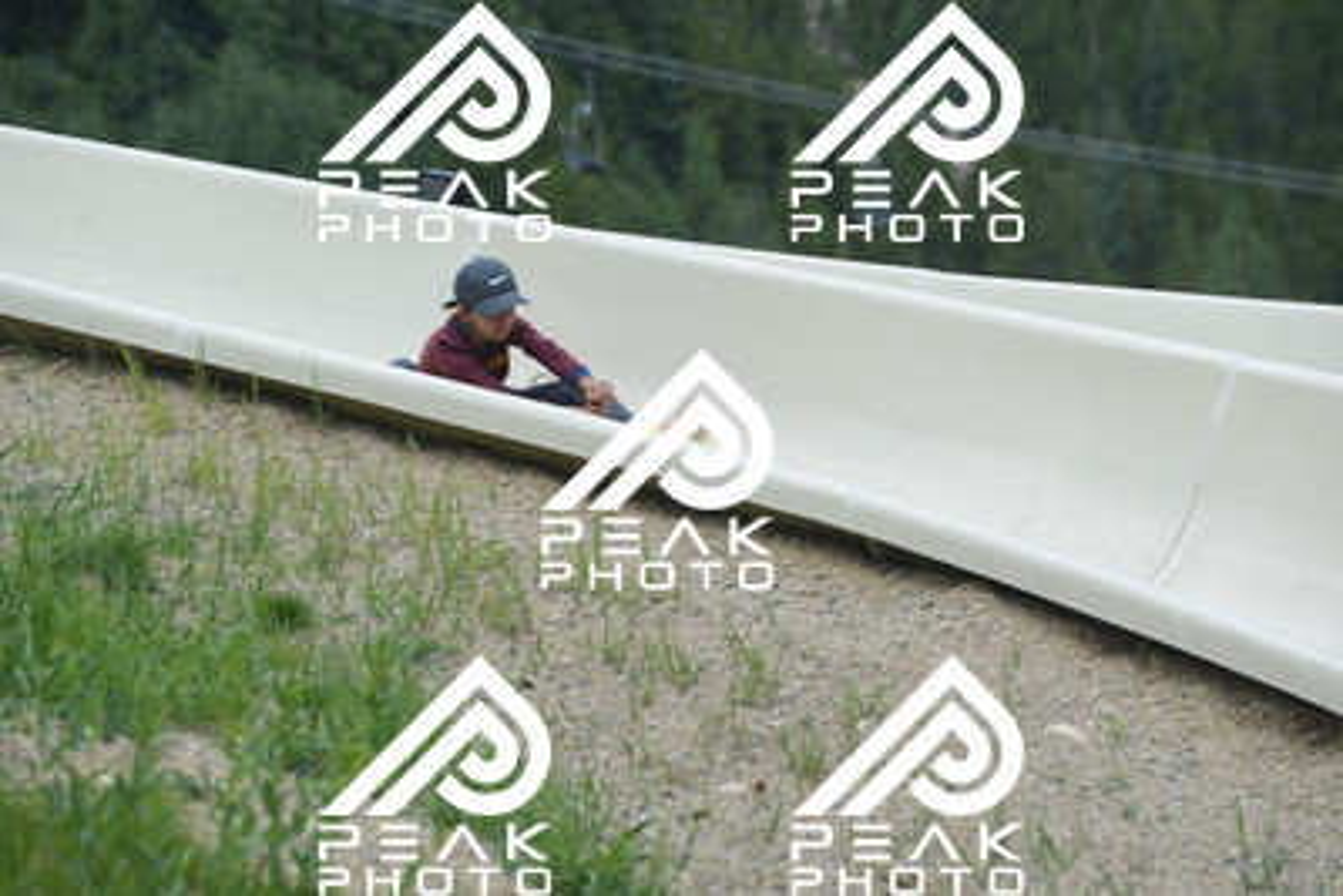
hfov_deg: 10.5
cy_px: 448
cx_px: 672
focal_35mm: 195
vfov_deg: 7.0
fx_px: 7277
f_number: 6.3
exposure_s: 1/640
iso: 450
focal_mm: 195
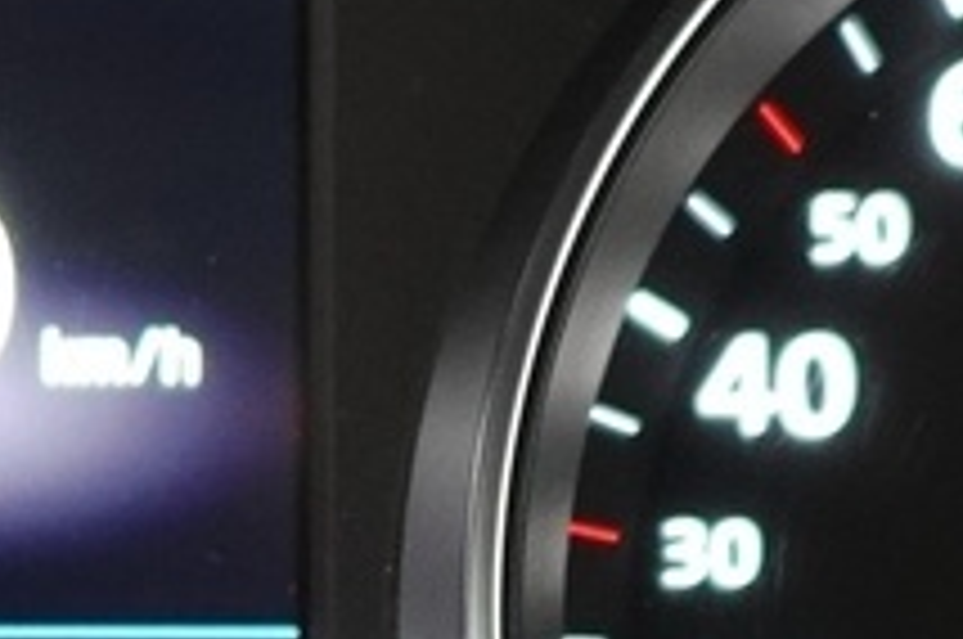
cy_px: 562
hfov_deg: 11.2
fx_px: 4861
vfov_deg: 7.5
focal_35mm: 182
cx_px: -63
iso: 800
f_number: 1.8
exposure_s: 1/13
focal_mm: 9.4
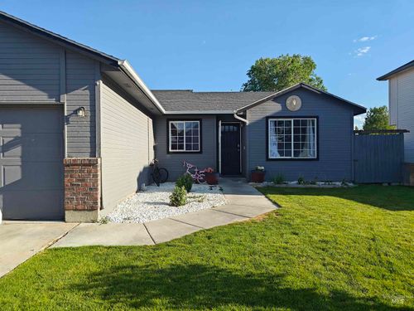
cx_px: 207
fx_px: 287
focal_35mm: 24
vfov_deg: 56.8
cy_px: 156
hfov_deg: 71.6
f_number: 1.8
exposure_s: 1/2121
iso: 64
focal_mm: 5.59
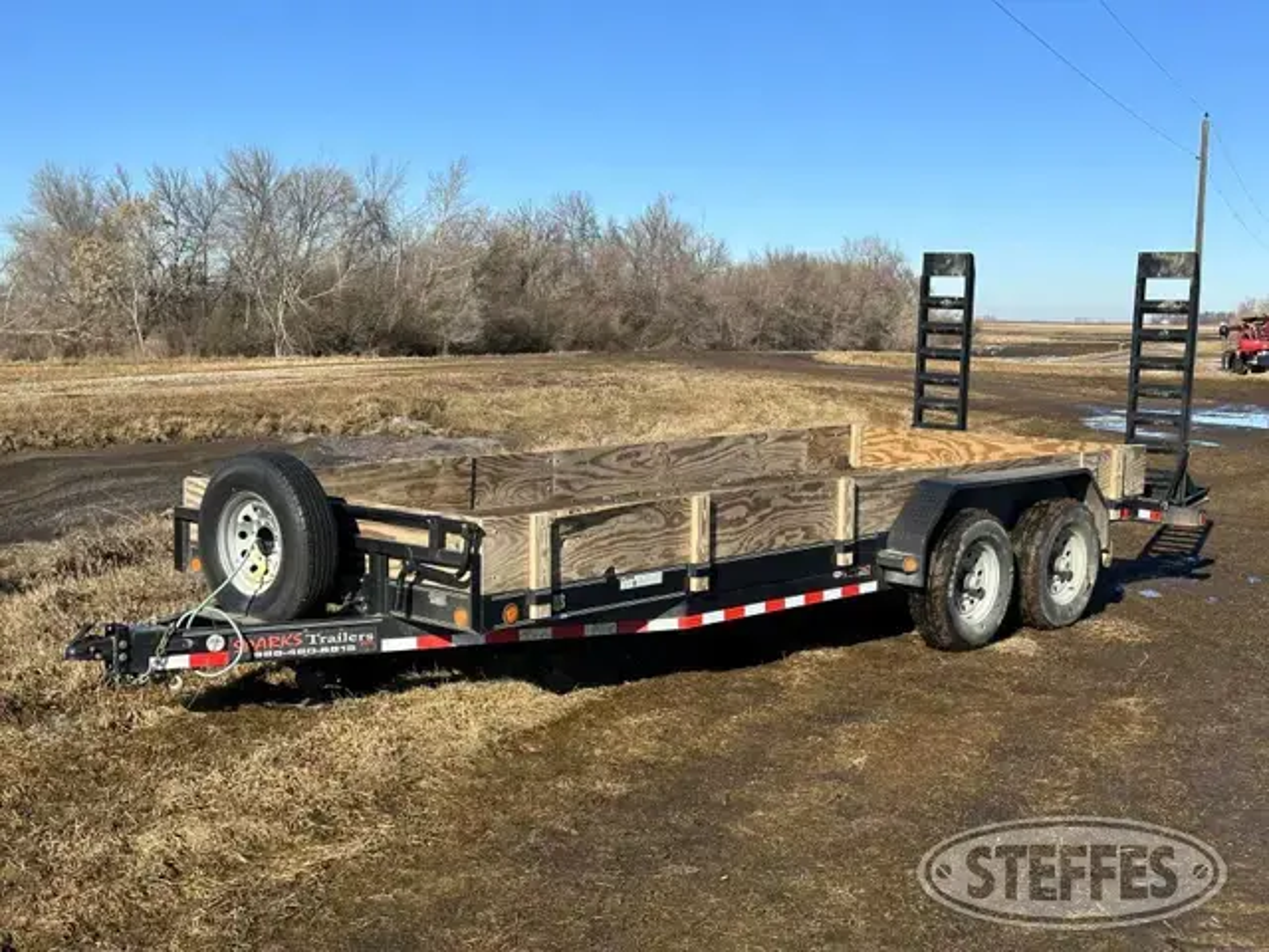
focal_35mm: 48
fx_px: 1760
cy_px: 476
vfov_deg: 30.3
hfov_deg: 39.7
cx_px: 634
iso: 64
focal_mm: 6.86
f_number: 1.78
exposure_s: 1/3731
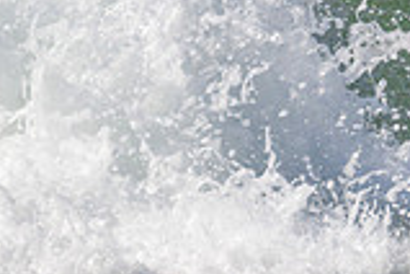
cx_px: 746
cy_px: -234
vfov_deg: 0.5
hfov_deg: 0.7
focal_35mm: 2766
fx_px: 31499
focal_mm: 680
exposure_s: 1/2000
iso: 500
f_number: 11
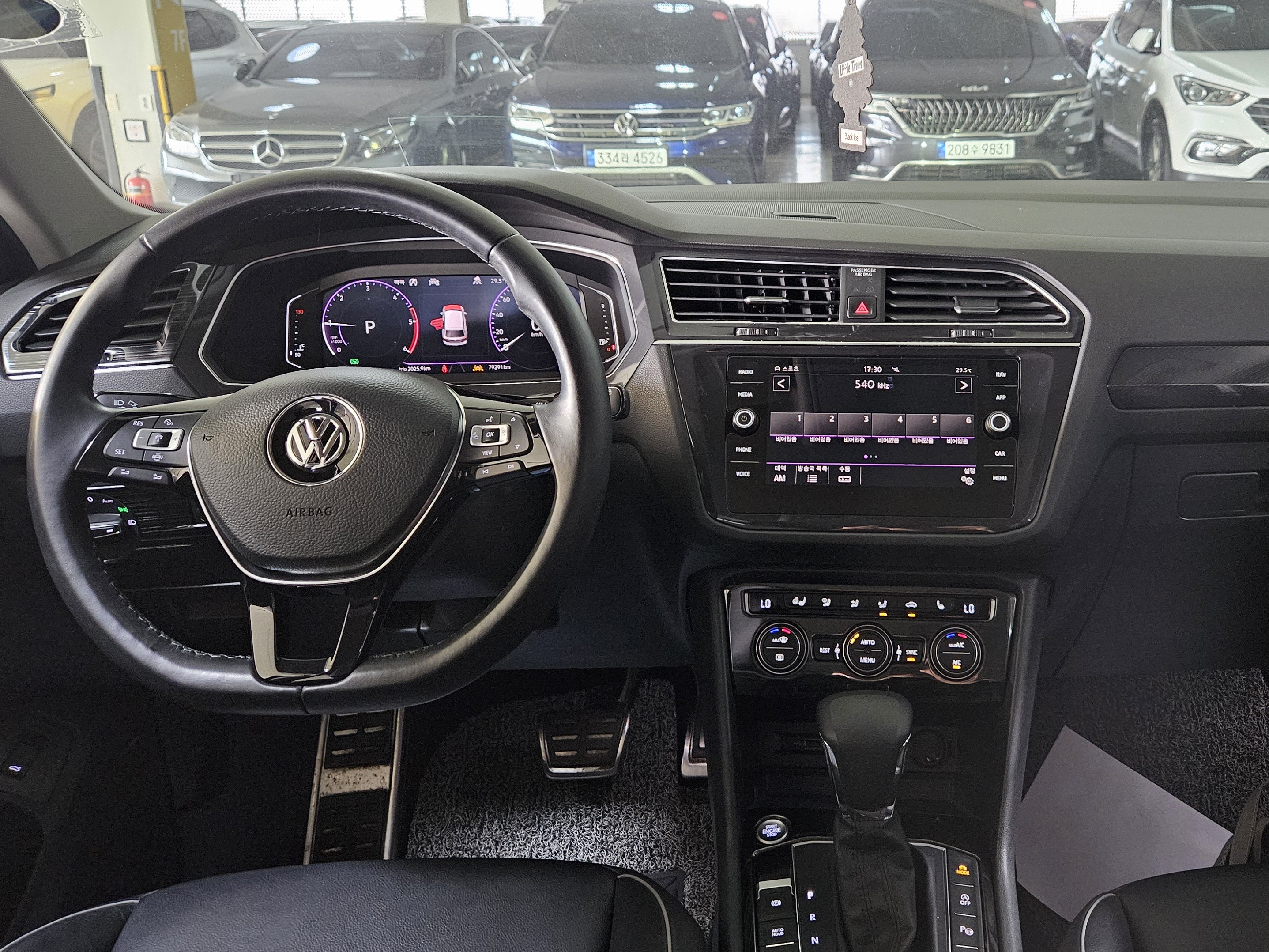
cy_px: 367
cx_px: 841
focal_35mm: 32
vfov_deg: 43.9
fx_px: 1173
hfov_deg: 55.7
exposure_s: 1/60
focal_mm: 5.4
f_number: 1.8
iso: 800
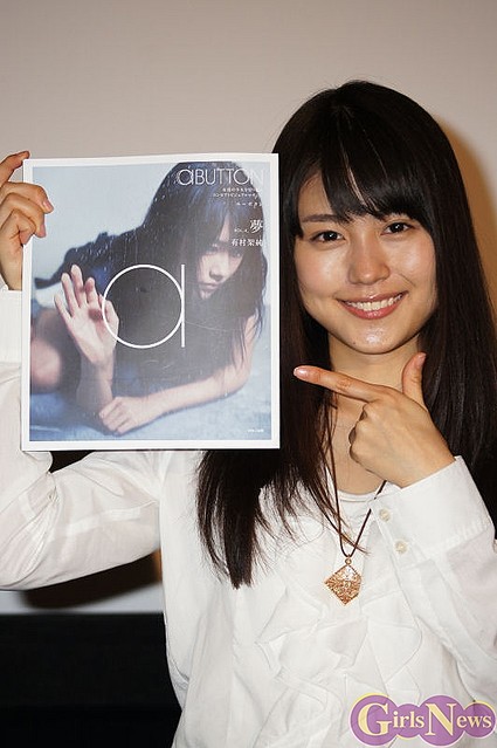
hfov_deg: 12.2
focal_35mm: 112
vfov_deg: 18.2
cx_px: 248
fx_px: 2333
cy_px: 374
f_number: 4.5
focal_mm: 75
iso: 400
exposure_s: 1/125
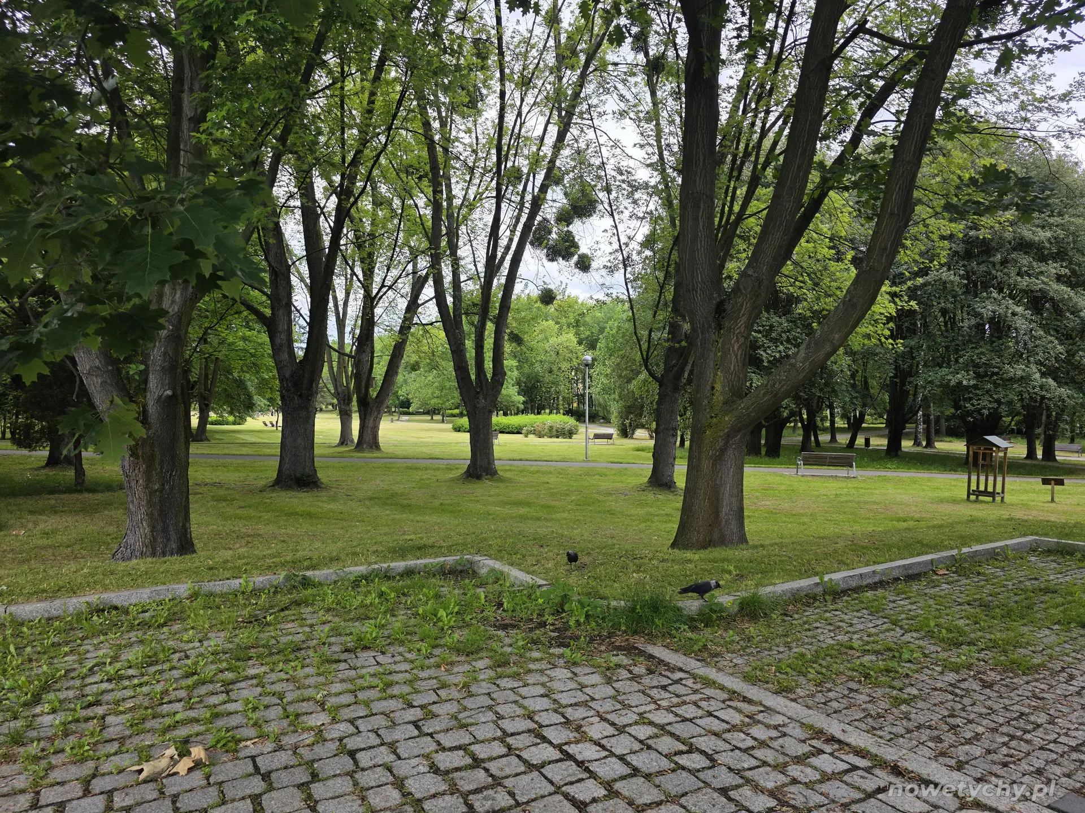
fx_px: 721
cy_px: 406
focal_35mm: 23
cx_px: 542
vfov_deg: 58.9
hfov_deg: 73.9
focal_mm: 6.3
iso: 32
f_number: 1.7
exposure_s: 1/180
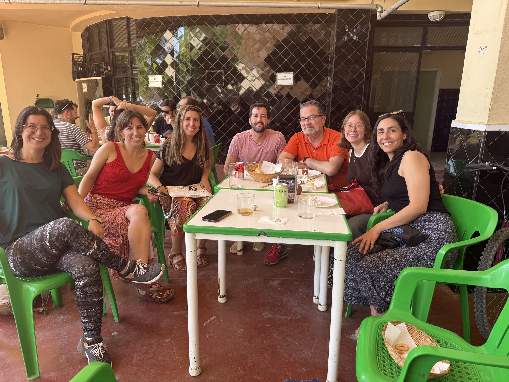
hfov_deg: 71.6
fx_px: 353
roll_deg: -0.9
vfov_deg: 56.8
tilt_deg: -14.4
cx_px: 254
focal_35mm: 24
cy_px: 191
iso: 80
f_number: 1.78
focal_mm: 6.76
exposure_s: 1/121
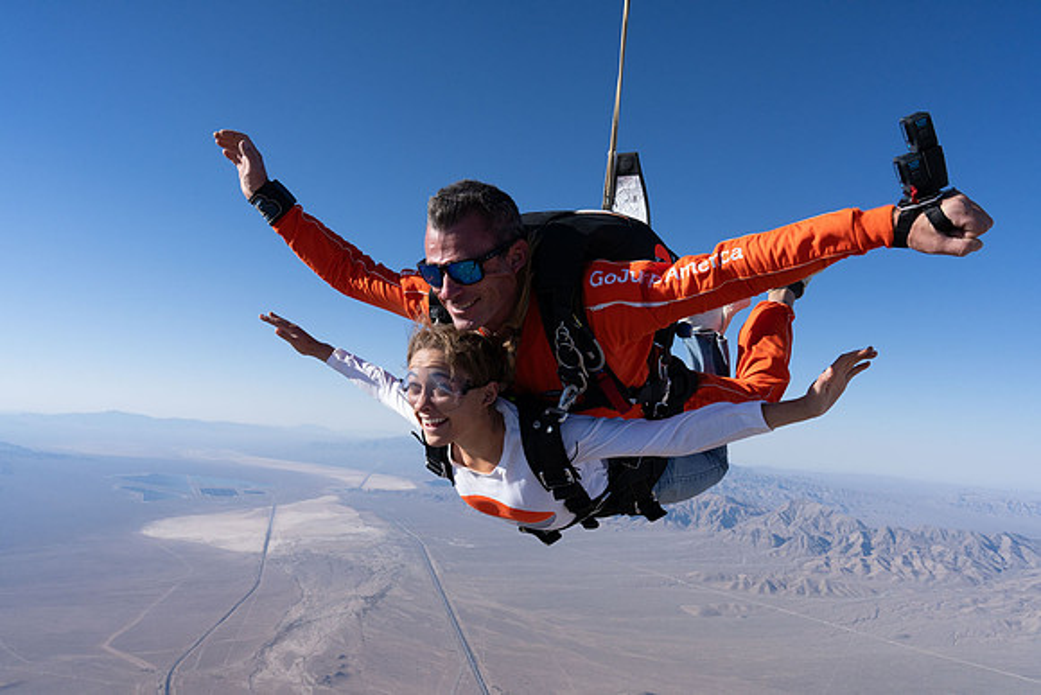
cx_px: 520
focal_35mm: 24
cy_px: 348
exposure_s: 1/2000
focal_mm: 24
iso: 800
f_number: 10
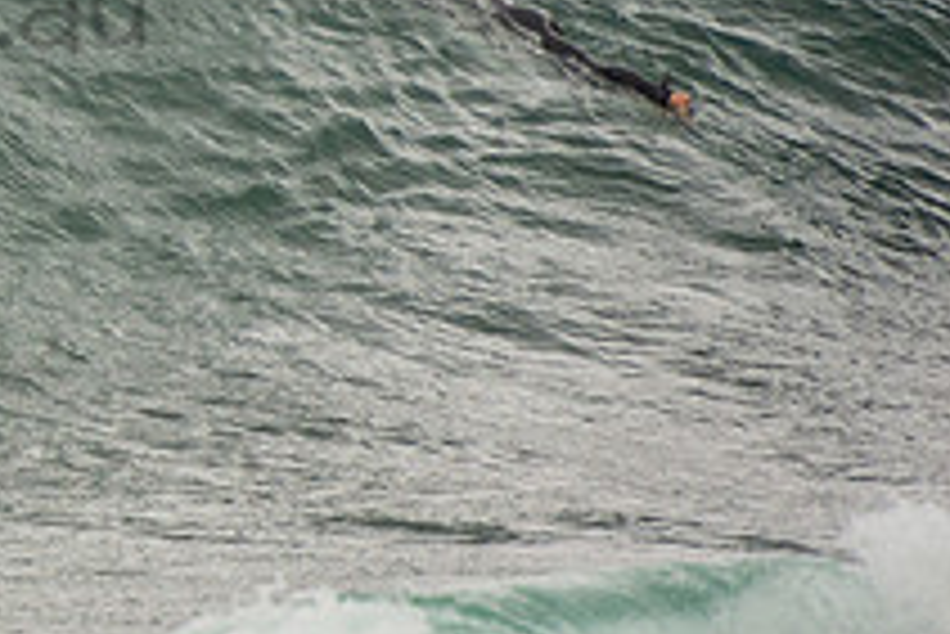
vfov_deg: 0.8
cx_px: -329
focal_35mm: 1649
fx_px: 43544
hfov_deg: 1.2
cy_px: -56
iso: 320
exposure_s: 1/1250
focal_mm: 400
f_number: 5.6
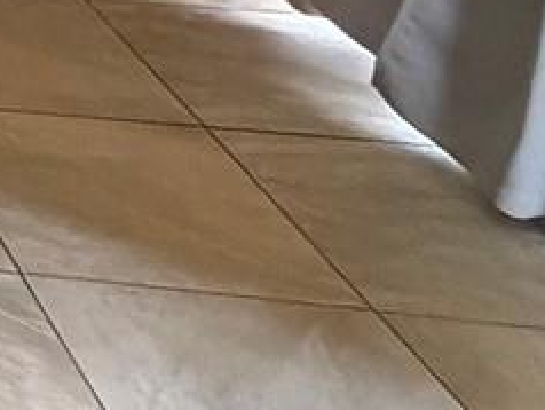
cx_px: -914
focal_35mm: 94
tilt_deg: -8.3
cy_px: -525
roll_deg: +1.3
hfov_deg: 12.9
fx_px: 1481
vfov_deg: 12.7
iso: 1000
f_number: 2.2
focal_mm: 2.22
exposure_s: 1/60
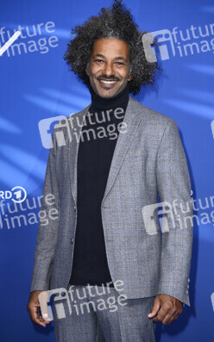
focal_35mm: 119
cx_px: 108
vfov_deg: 17.5
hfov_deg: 11.0
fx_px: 1111
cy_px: 171
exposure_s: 1/250
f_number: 5.6
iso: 1250
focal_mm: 116
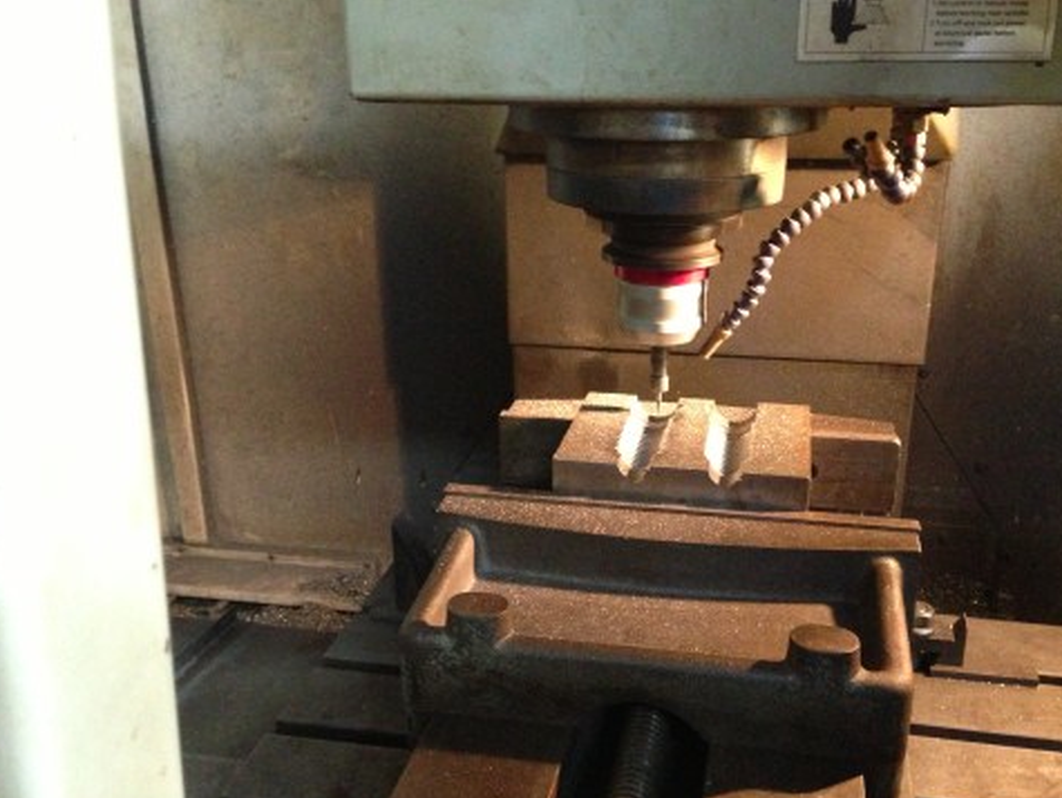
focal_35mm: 37
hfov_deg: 50.1
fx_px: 1136
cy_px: 445
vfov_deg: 38.7
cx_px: 565
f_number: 2.4
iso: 800
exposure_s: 1/15
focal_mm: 4.13
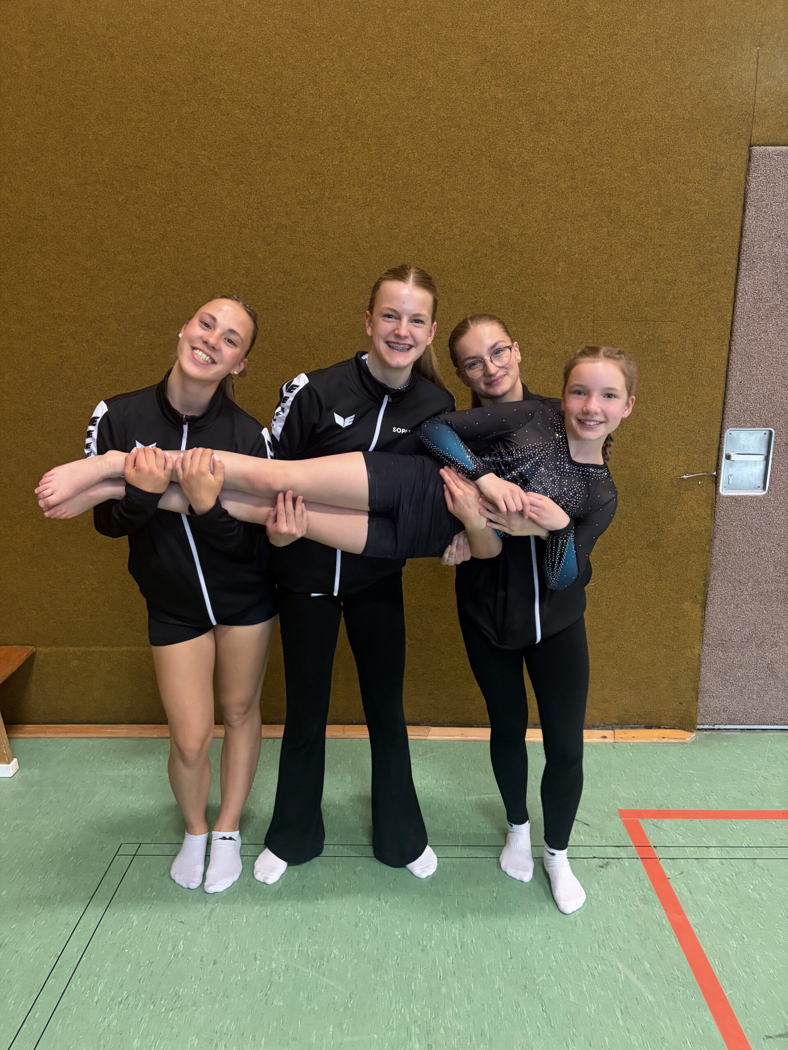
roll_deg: +0.6
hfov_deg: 53.1
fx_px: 789
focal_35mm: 26
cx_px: 394
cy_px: 525
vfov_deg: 67.3
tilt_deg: -14.4
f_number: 1.6
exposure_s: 1/50
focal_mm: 5.96
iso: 320
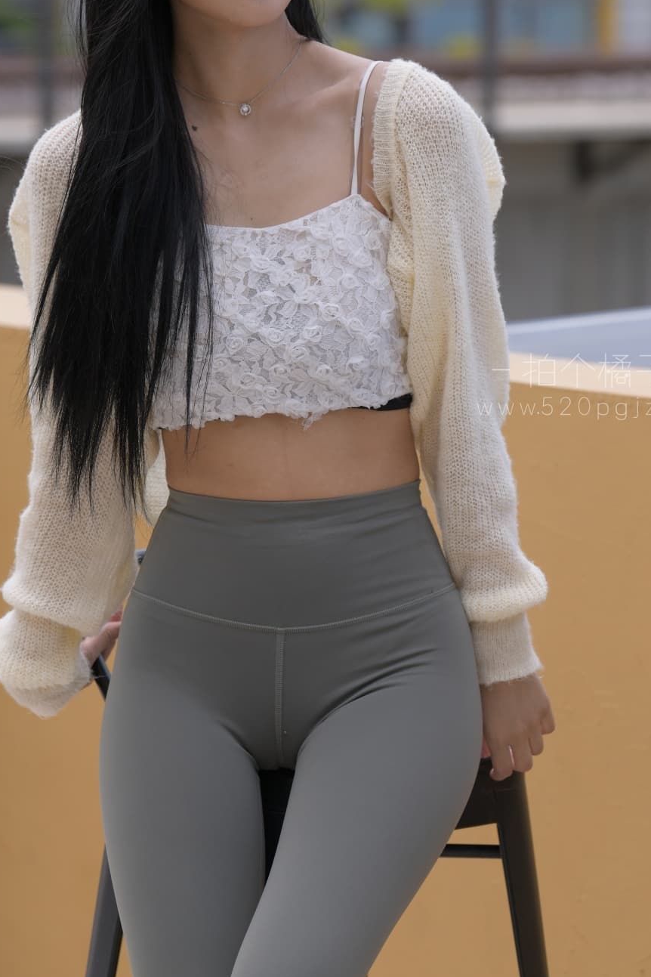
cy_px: 348
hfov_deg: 7.3
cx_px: 310
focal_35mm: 188
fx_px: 5099
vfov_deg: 10.9
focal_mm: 135
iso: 100
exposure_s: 1/400
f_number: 5
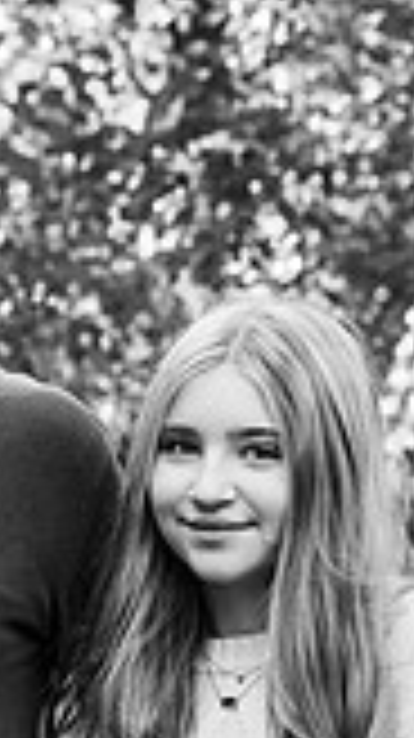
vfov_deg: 9.5
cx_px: -387
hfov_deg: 5.3
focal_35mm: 226
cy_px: 668
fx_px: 4420
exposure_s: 1/250
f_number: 5
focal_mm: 61
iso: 400
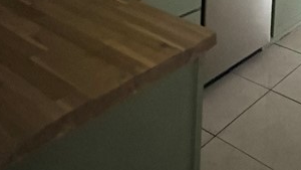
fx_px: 415
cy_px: -121
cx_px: 296
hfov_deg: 36.2
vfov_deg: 18.8
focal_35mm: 52
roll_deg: -2.8
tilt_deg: -5.8
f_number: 2.2
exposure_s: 1/47
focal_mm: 2.22
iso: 1000
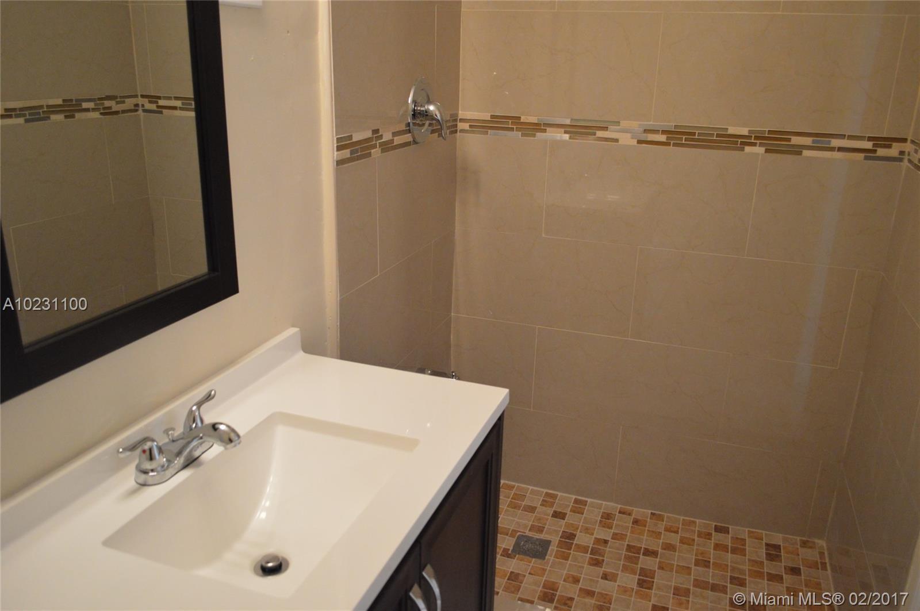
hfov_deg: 62.0
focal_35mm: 30
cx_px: 460
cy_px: 306
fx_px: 766
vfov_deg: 43.5
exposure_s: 1/60
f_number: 3.8
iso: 1800
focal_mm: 20
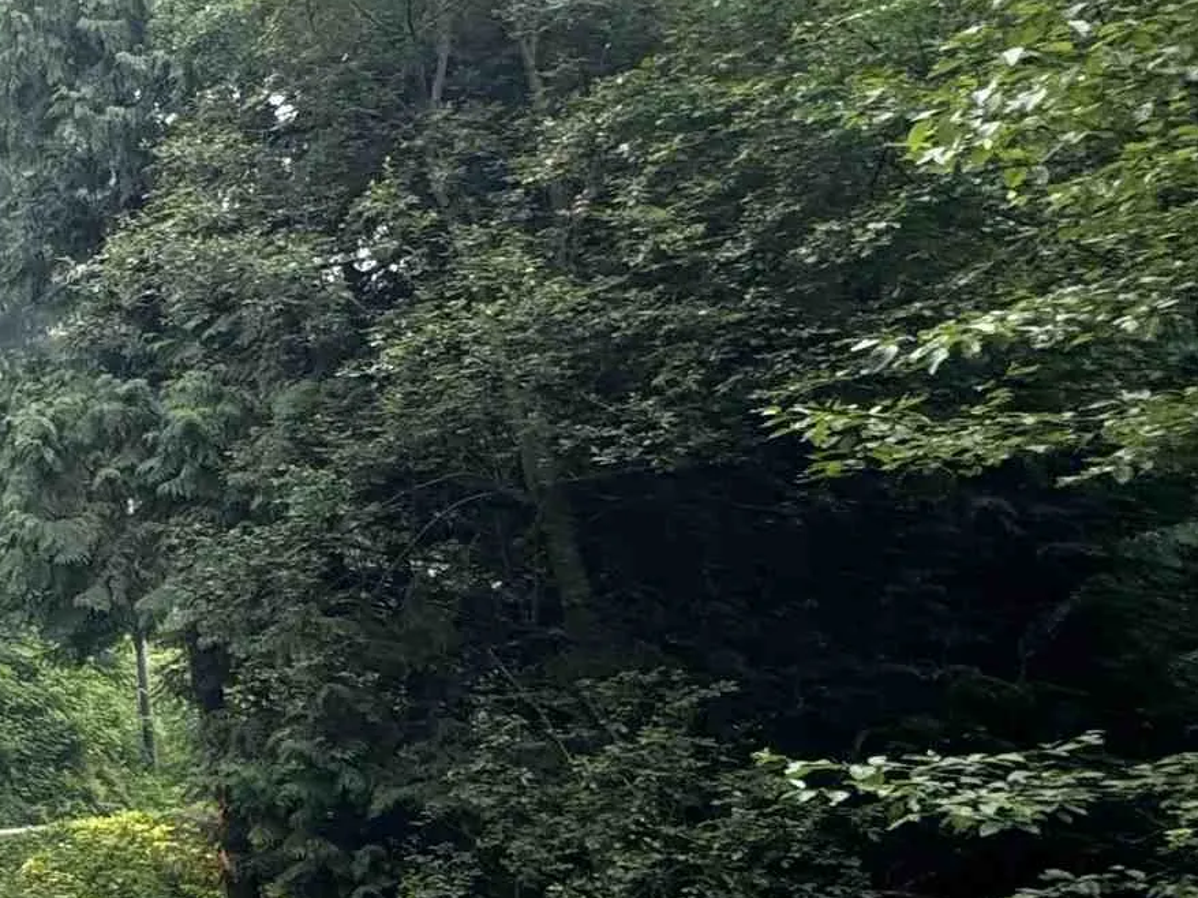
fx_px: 1695
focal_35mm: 49
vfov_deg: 29.5
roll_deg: +0.3
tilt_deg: +14.5
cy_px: 566
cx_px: -895
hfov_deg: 23.2
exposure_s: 1/198
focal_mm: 2.22
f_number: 2.2
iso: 40
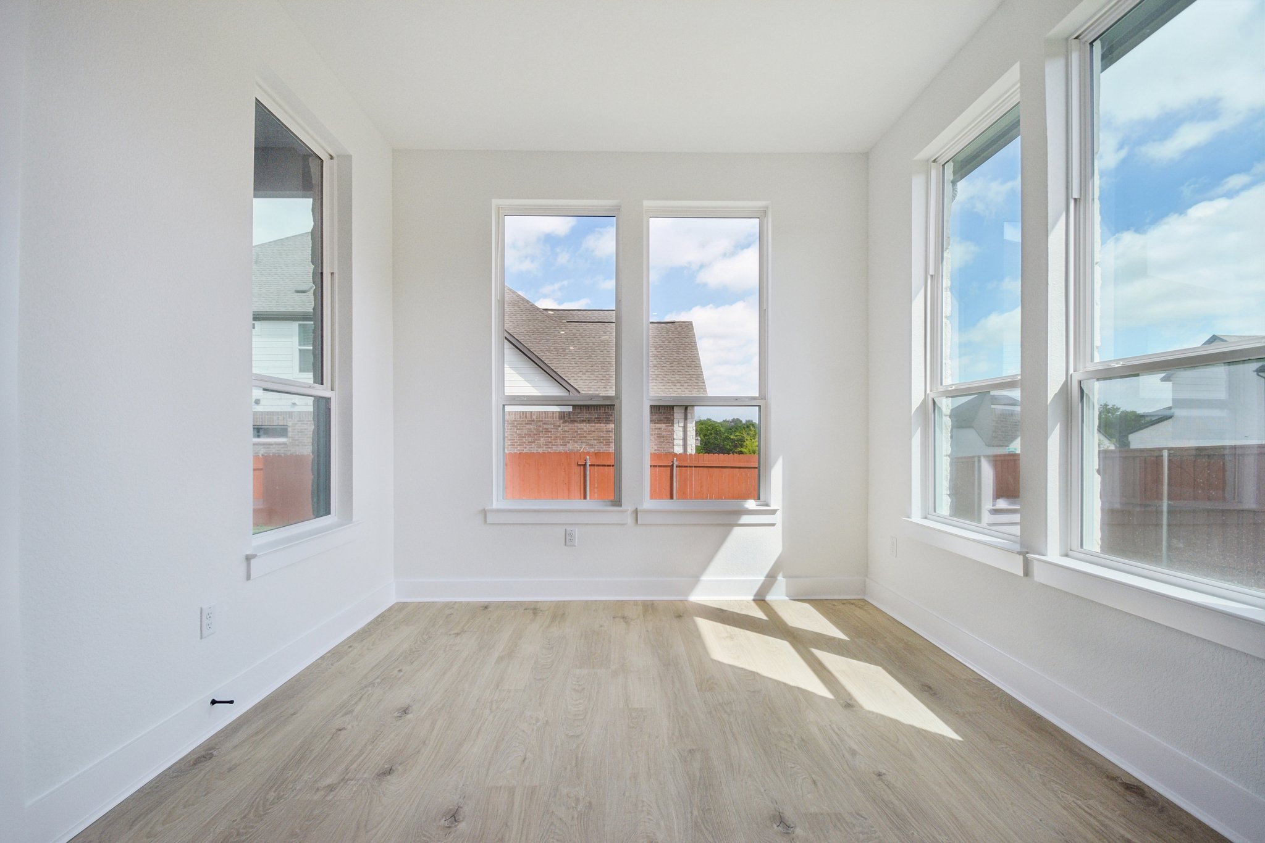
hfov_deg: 100.4
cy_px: 422
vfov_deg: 77.3
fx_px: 527
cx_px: 632
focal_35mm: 15
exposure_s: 1/200
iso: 400
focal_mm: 10
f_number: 8
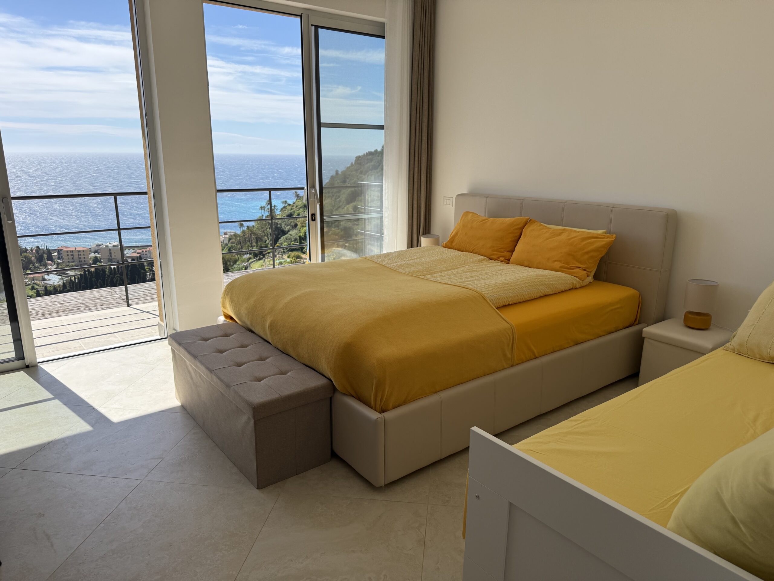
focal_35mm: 24
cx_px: 387
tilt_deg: -14.0
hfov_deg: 71.6
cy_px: 290
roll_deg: -0.9
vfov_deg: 56.8
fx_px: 537
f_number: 1.78
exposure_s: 1/4167
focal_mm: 6.76
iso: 100
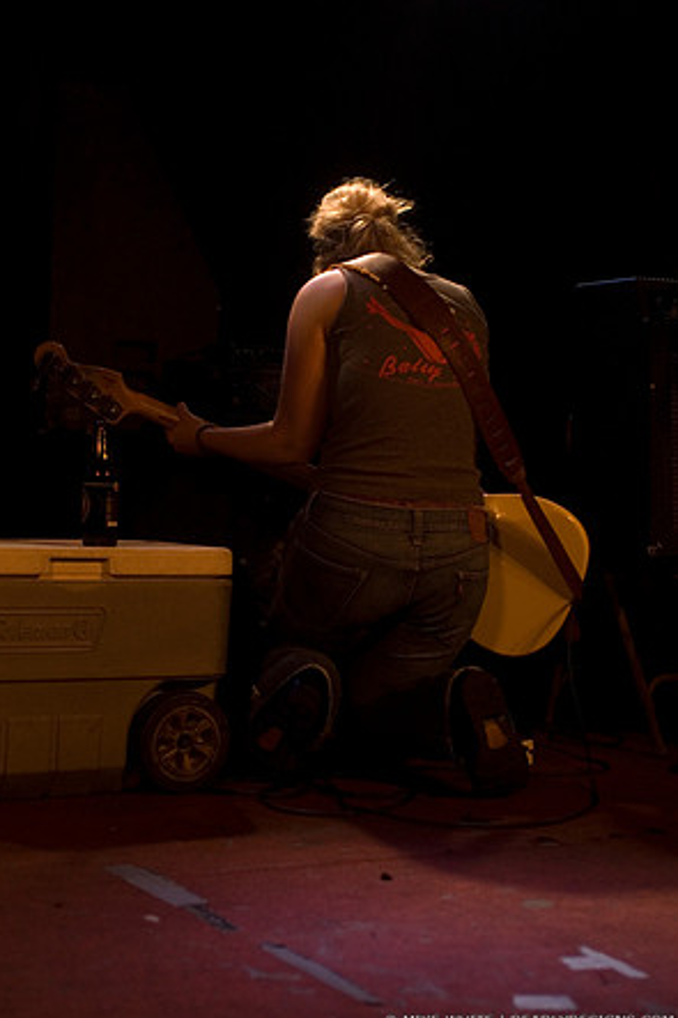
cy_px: 515
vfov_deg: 30.1
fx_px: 1894
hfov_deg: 20.3
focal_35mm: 67
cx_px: 337
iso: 800
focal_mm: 44
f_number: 2.8
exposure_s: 1/40
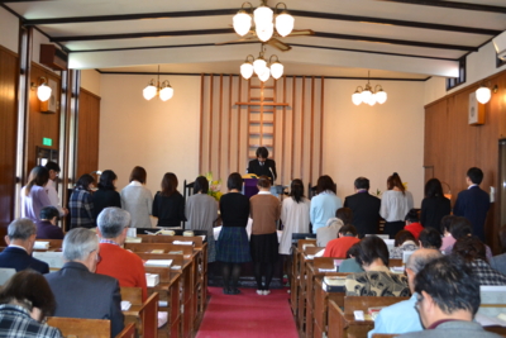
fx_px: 548
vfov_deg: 34.2
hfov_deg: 49.5
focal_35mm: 39
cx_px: 253
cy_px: 169
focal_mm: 26
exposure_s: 1/60
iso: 1250
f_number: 4.2
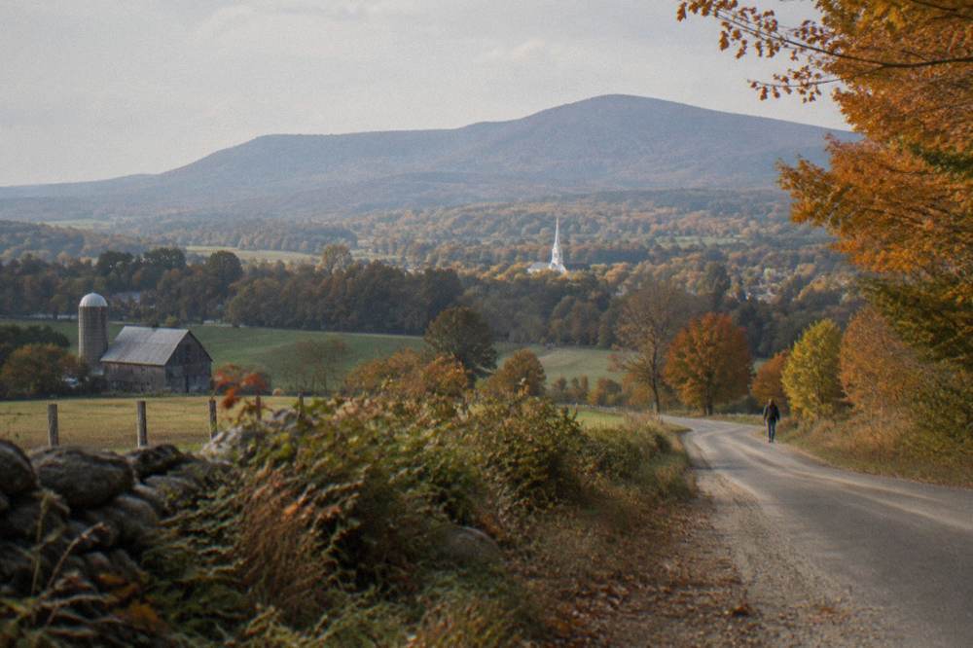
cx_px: 486
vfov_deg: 37.8
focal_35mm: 35
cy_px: 324
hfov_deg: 54.5
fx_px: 946
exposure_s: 1/1000
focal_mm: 35
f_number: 5
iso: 400
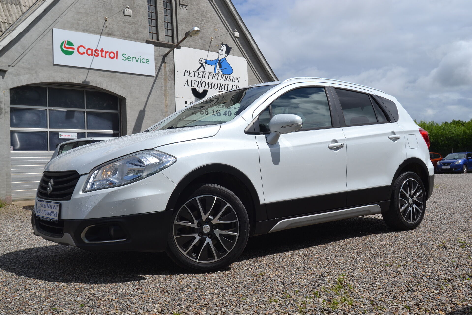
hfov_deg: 53.1
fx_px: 472
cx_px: 236
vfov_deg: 36.9
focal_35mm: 36
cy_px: 158
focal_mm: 24
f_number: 10
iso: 100
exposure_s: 1/400
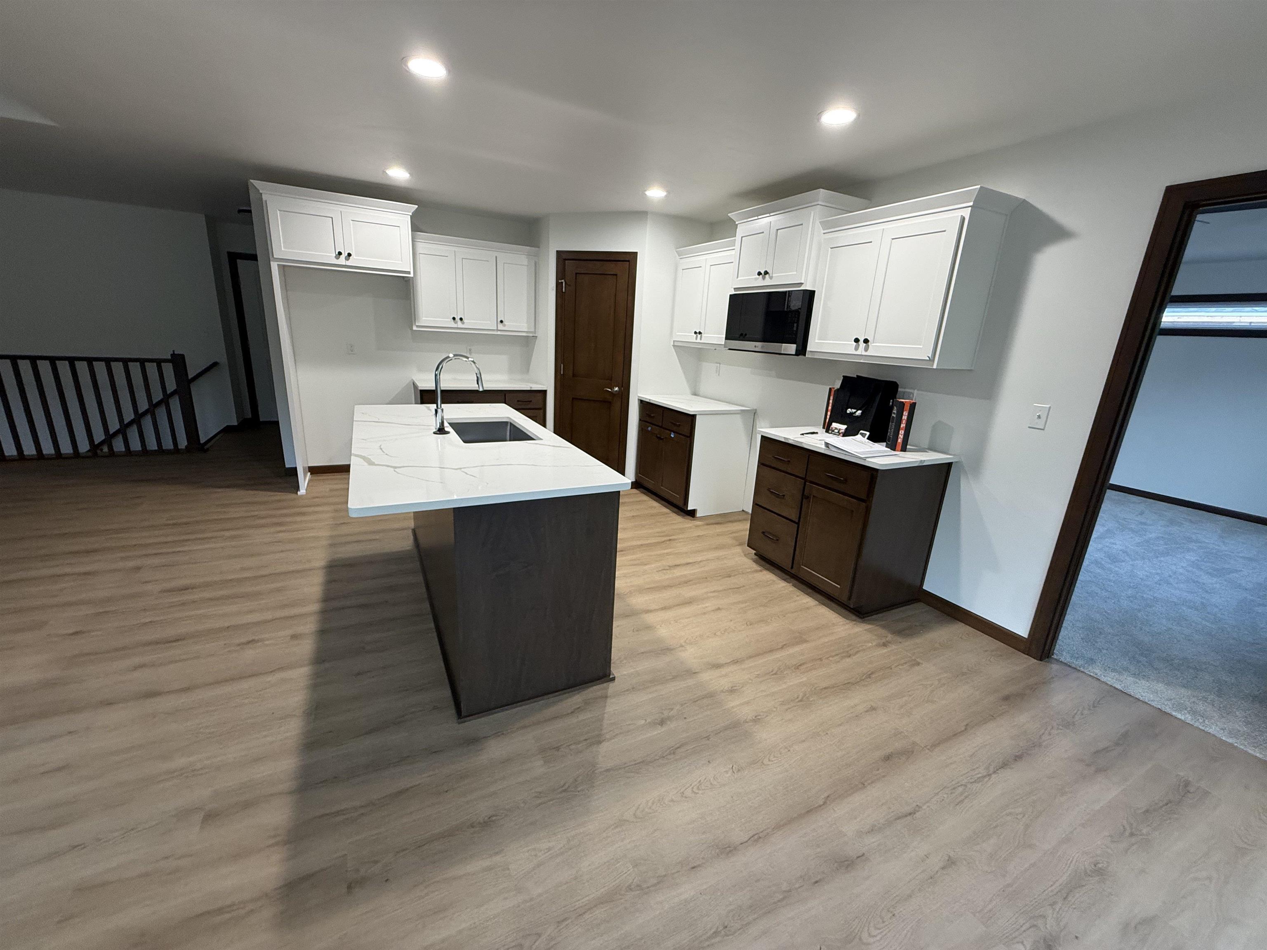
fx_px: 512
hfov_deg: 102.1
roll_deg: -3.8
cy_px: 475
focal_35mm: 14
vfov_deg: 85.7
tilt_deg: -14.6
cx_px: 634
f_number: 2.2
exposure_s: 1/120
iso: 250
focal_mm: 2.22
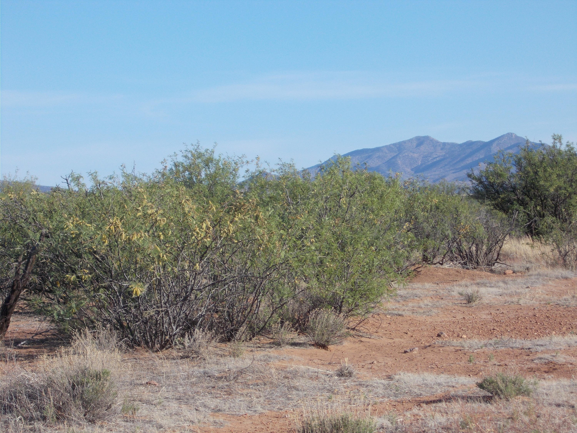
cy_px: 216
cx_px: 288
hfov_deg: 15.2
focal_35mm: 130
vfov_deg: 11.4
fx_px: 2167
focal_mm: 23
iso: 80
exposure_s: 1/250
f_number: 6.5
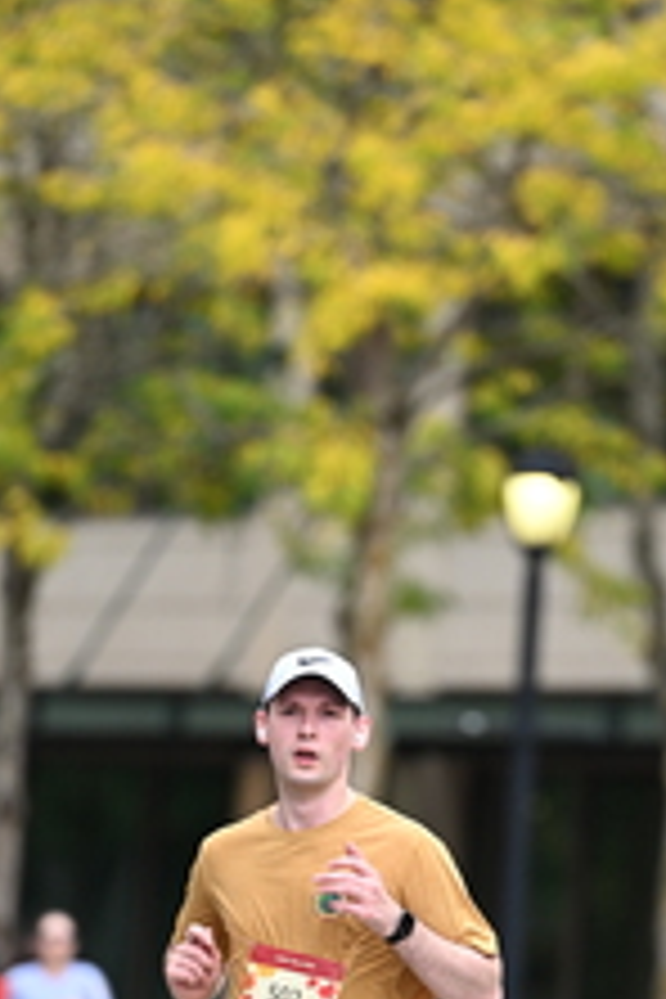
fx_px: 13735
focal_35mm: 495
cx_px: 371
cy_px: 855
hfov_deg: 2.8
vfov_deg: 4.2
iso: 640
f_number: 2.8
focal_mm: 200
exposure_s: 1/2000
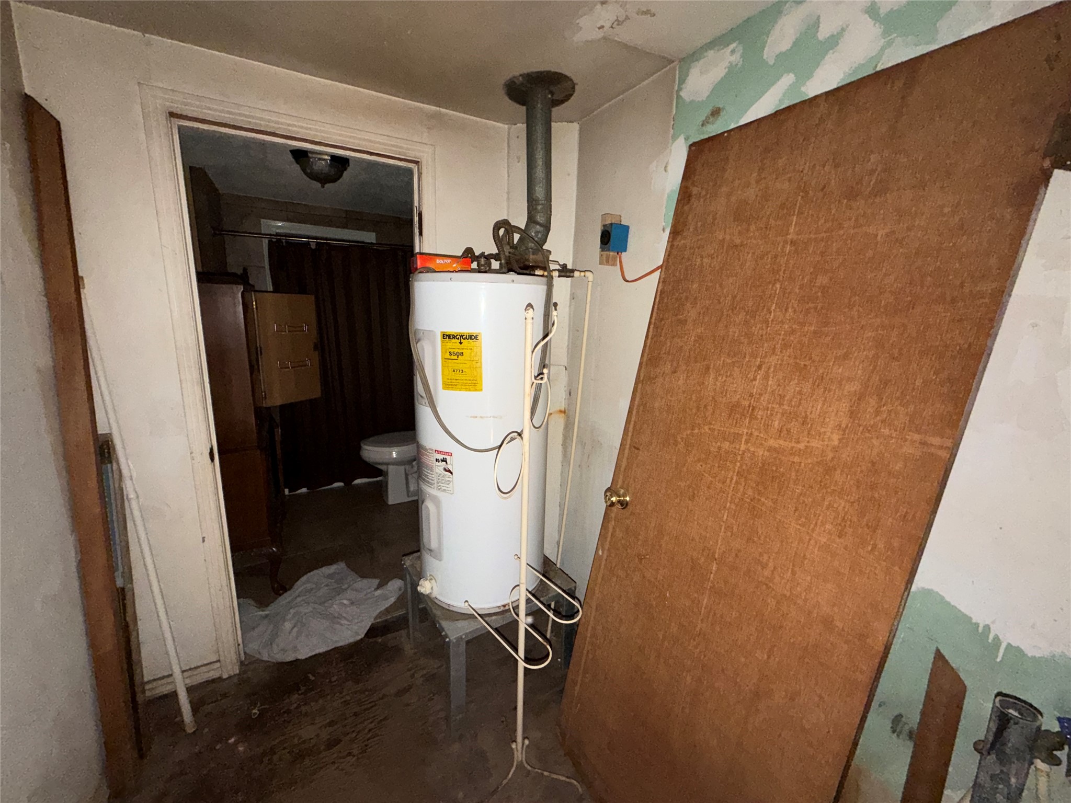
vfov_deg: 85.7
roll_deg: -1.3
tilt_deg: -13.3
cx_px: 536
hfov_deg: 102.1
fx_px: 433
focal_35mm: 14
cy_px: 402
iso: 320
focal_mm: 2.22
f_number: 2.2
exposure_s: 1/34
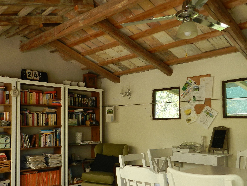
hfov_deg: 51.3
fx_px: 257
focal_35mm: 36
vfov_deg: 39.3
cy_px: 119
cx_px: 115
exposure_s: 1/125
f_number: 3.4
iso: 160
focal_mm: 4
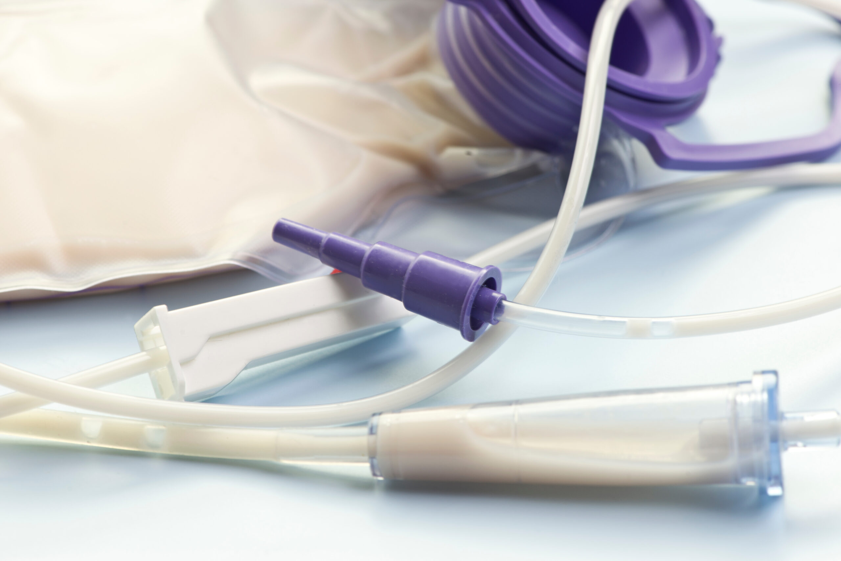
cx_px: 420
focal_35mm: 105
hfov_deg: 19.4
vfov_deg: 13.1
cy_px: 280
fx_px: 2454
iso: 200
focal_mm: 105
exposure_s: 1/4
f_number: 11
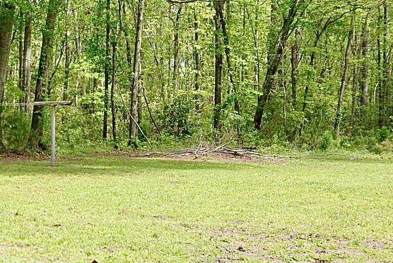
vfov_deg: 19.8
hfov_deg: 27.1
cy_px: 127
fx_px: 754
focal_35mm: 69
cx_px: -24
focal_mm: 20
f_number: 5
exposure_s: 1/200
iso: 100
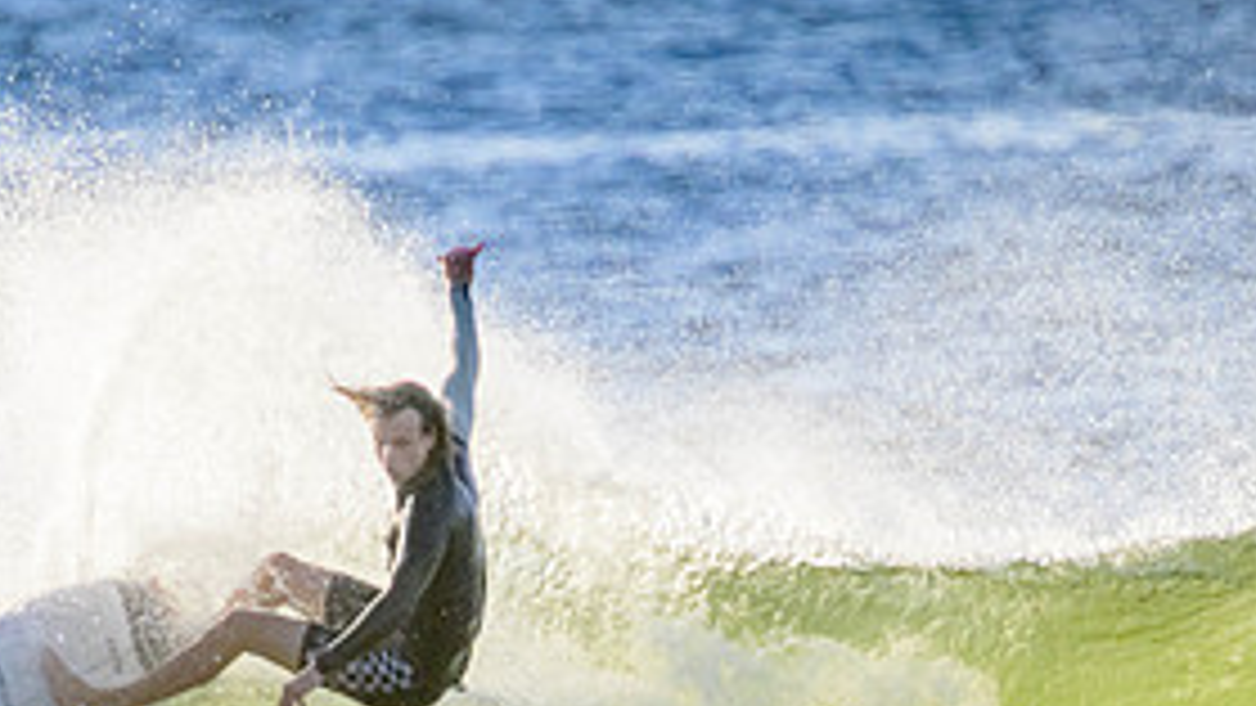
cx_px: 333
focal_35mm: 1740
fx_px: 57955
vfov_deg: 0.7
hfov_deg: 1.2
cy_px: 812
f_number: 11
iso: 1400
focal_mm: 800
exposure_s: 1/2000
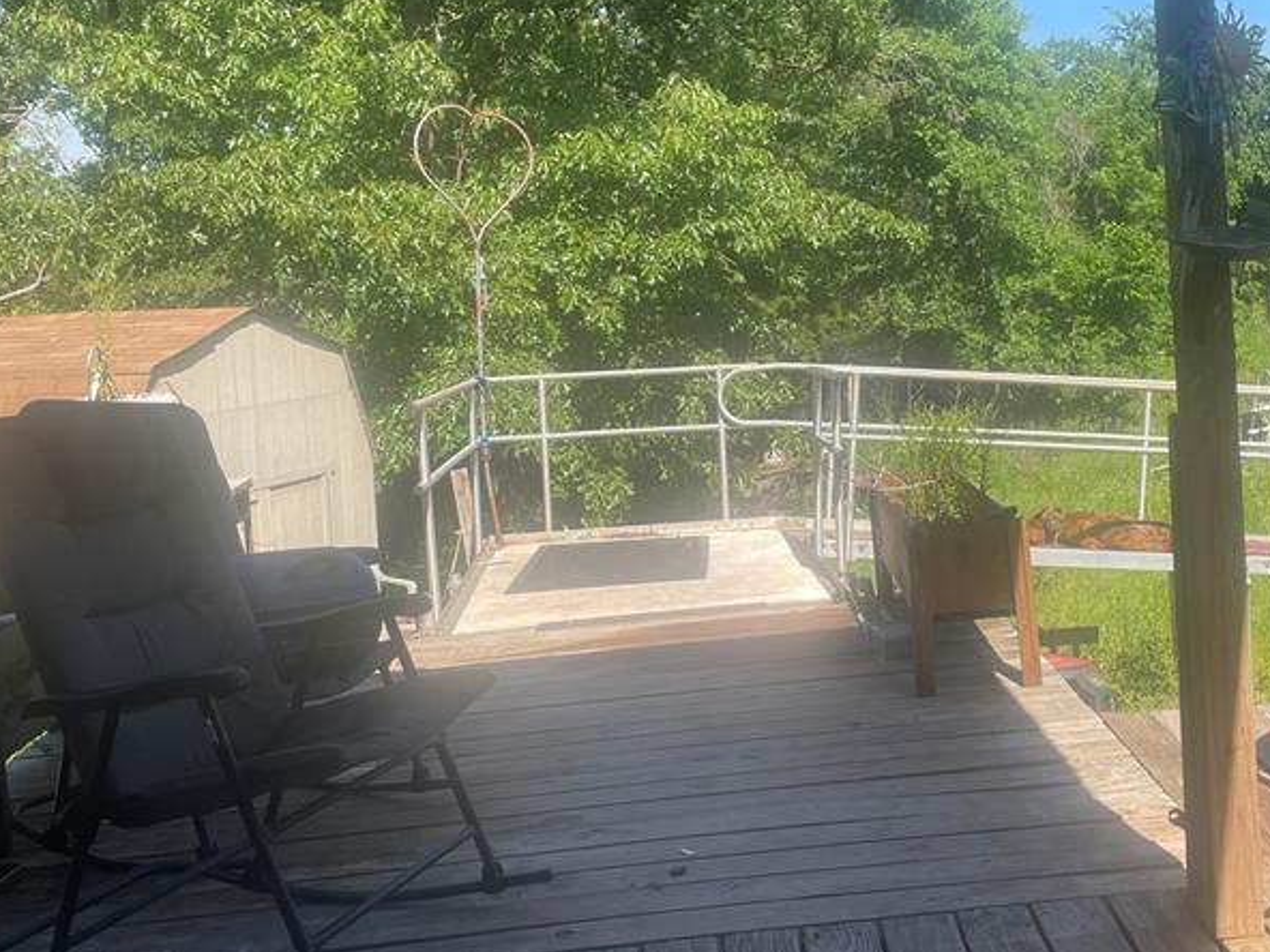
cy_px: 349
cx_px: 837
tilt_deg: -4.7
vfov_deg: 32.0
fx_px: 1651
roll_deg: +3.6
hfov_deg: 41.6
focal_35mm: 45
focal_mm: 4.2
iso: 32
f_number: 1.6
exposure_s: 1/1575
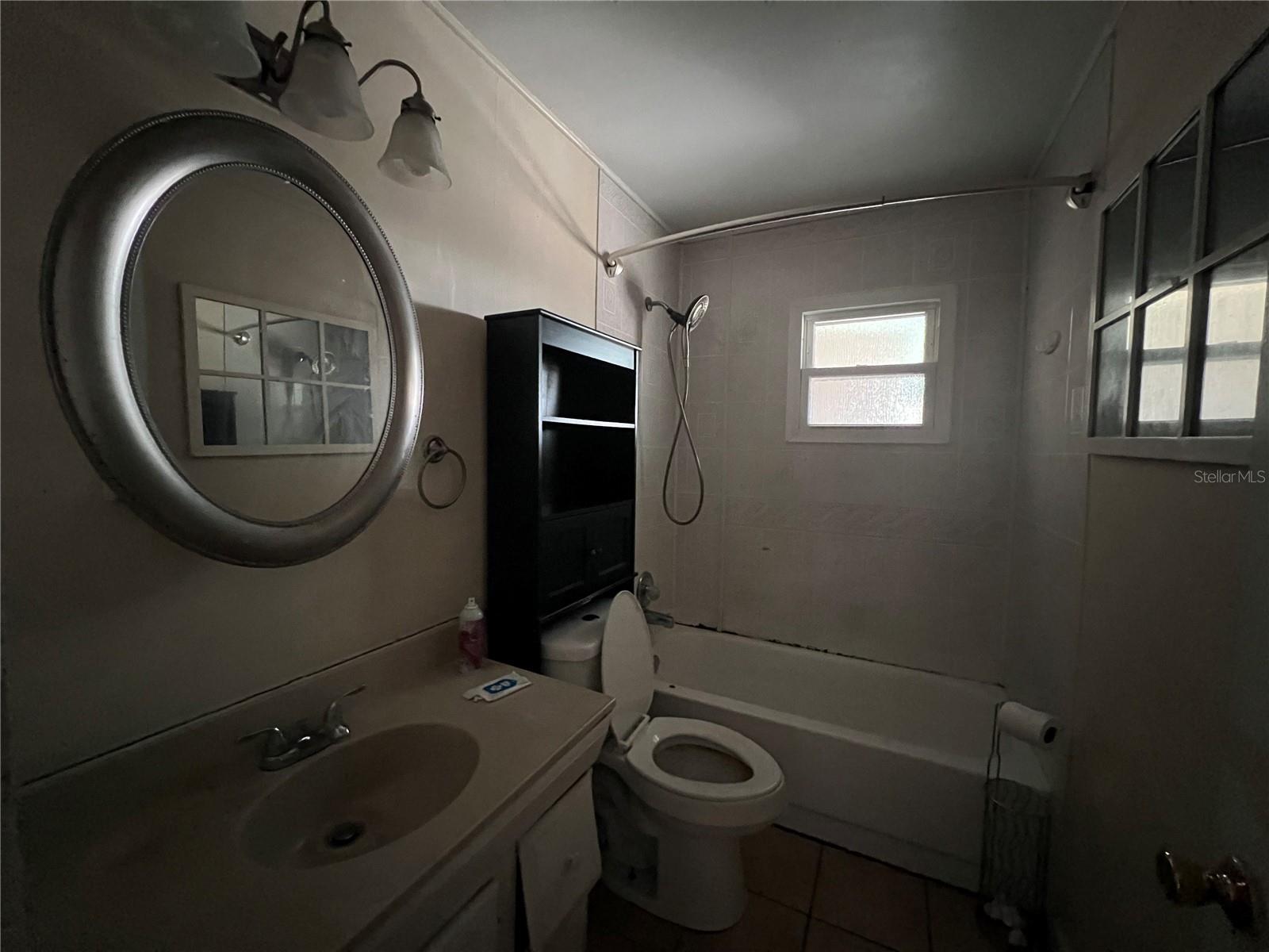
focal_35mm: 13
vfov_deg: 89.9
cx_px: 634
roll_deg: -1.2
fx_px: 477
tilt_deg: -3.7
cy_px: 476
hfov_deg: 106.2
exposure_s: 1/30
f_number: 1.8
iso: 1250
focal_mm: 1.57
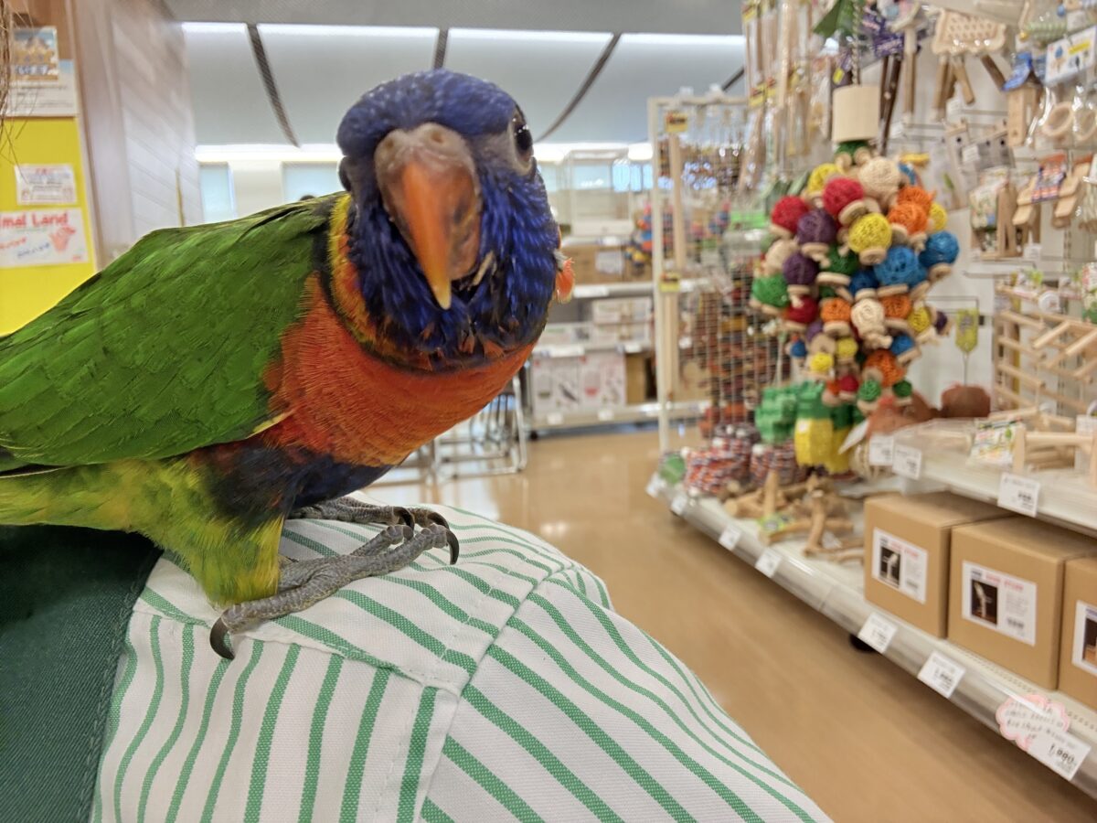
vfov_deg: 58.9
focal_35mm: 23
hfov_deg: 73.9
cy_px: 412
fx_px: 729
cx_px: 548
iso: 100
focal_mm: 2.69
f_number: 1.9
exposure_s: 1/50
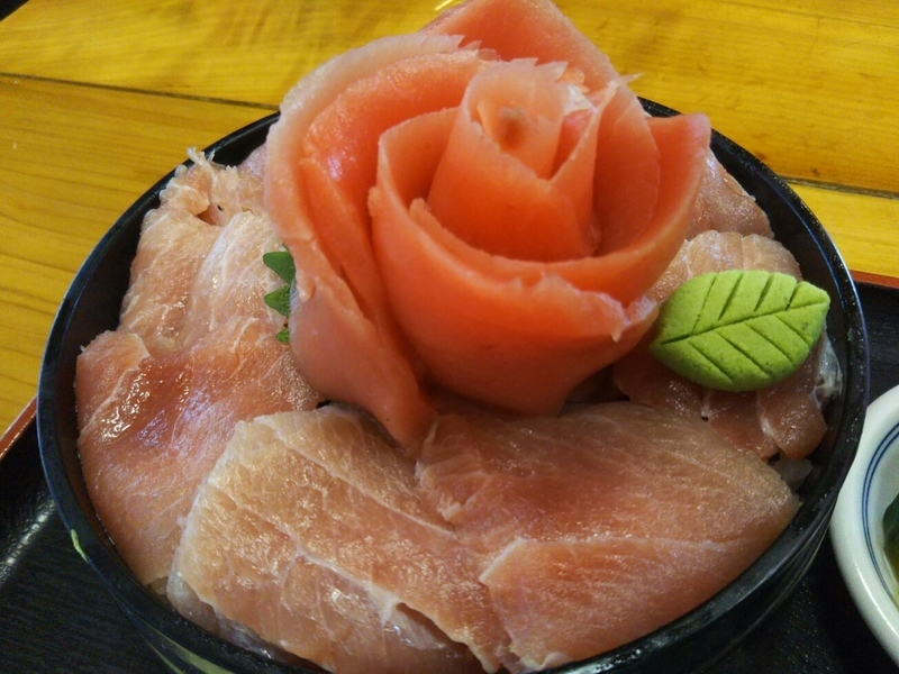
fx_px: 779
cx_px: 450
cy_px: 337
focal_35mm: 30
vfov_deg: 46.8
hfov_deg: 60.0
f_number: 2.2
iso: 200
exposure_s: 1/40
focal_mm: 4
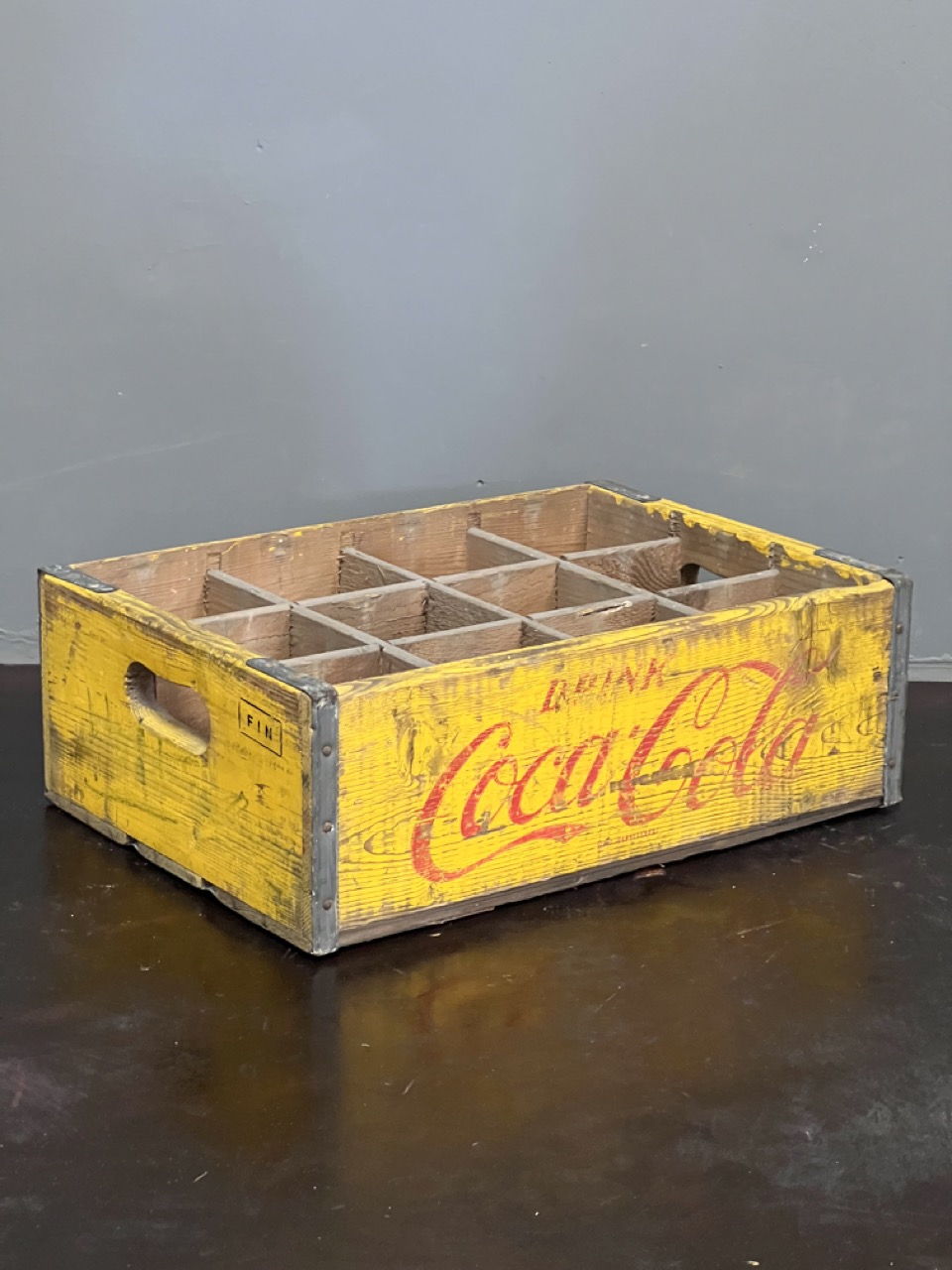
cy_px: 635
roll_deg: -0.5
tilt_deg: -15.4
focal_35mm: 77
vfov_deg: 25.3
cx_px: 476
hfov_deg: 19.1
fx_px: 2824
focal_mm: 9
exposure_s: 1/25
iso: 1000
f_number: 2.8
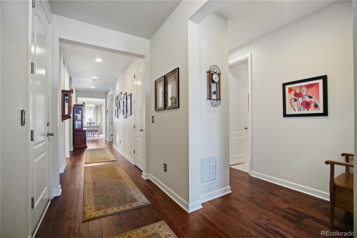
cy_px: 119
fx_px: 149
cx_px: 178
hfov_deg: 100.4
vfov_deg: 77.3
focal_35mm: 15
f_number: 9
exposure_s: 1
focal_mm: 15
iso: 160
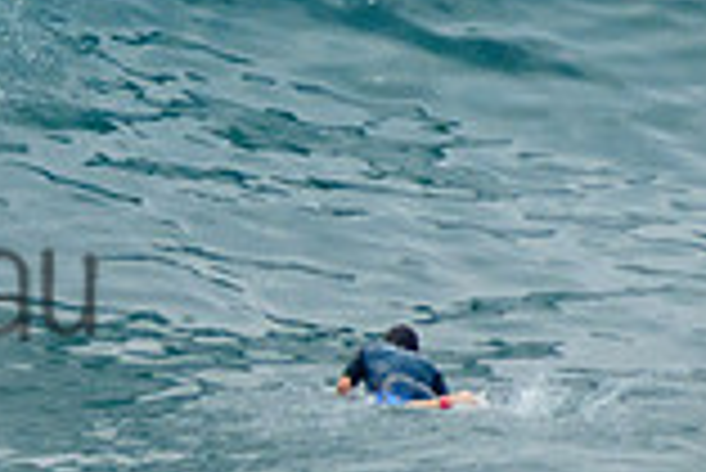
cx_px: -371
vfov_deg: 0.7
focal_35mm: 2031
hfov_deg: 1.0
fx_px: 39866
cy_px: 140
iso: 500
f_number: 5.6
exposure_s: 1/1250
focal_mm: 400
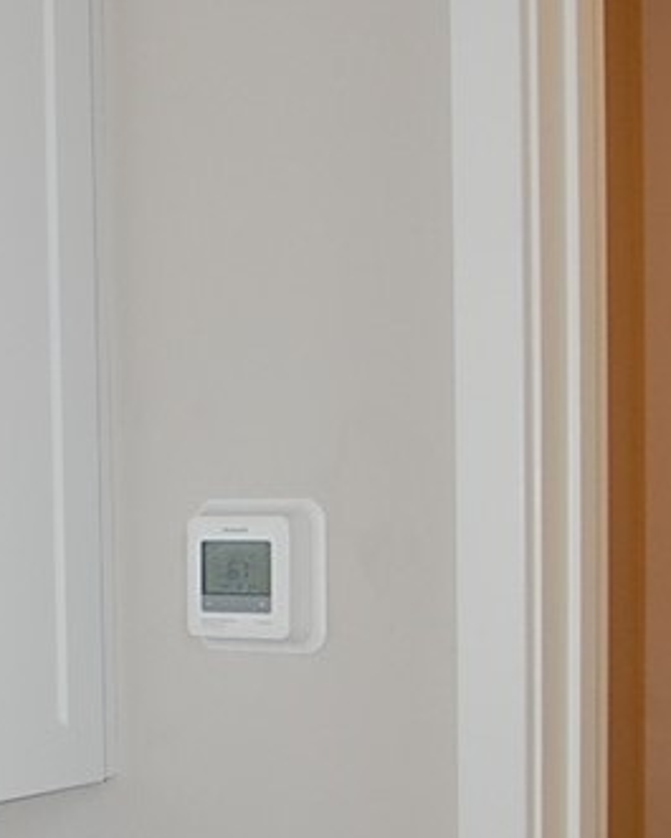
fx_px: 2059
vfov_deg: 22.8
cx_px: -13
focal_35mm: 83
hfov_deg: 18.0
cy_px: 601
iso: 400
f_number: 3.5
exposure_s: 1/80
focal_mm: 18
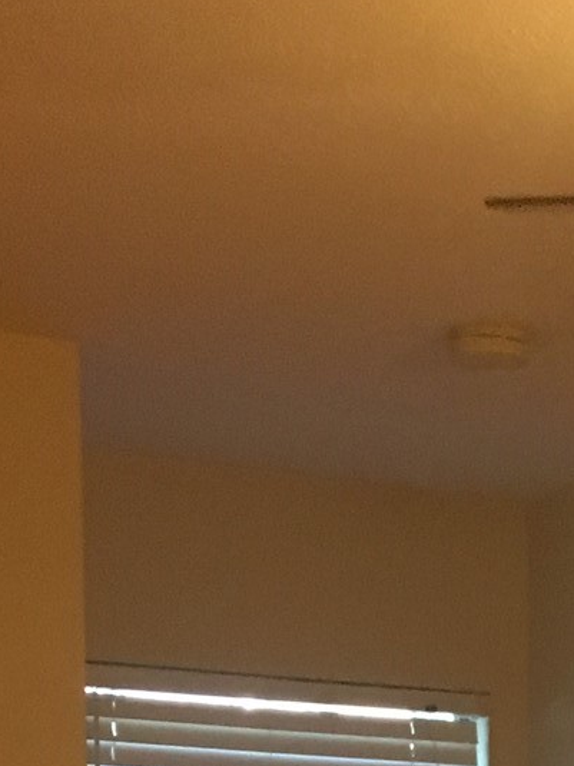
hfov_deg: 12.7
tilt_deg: -5.1
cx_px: 842
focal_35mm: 111
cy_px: 1269
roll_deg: -1.1
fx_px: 2455
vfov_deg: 15.8
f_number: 2.2
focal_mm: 4.15
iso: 200
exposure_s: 1/30
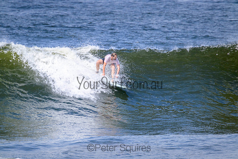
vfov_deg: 1.7
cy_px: 80
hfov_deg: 2.6
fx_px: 5290
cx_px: 119
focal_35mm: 800
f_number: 11
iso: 1100
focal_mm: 800
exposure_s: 1/2000
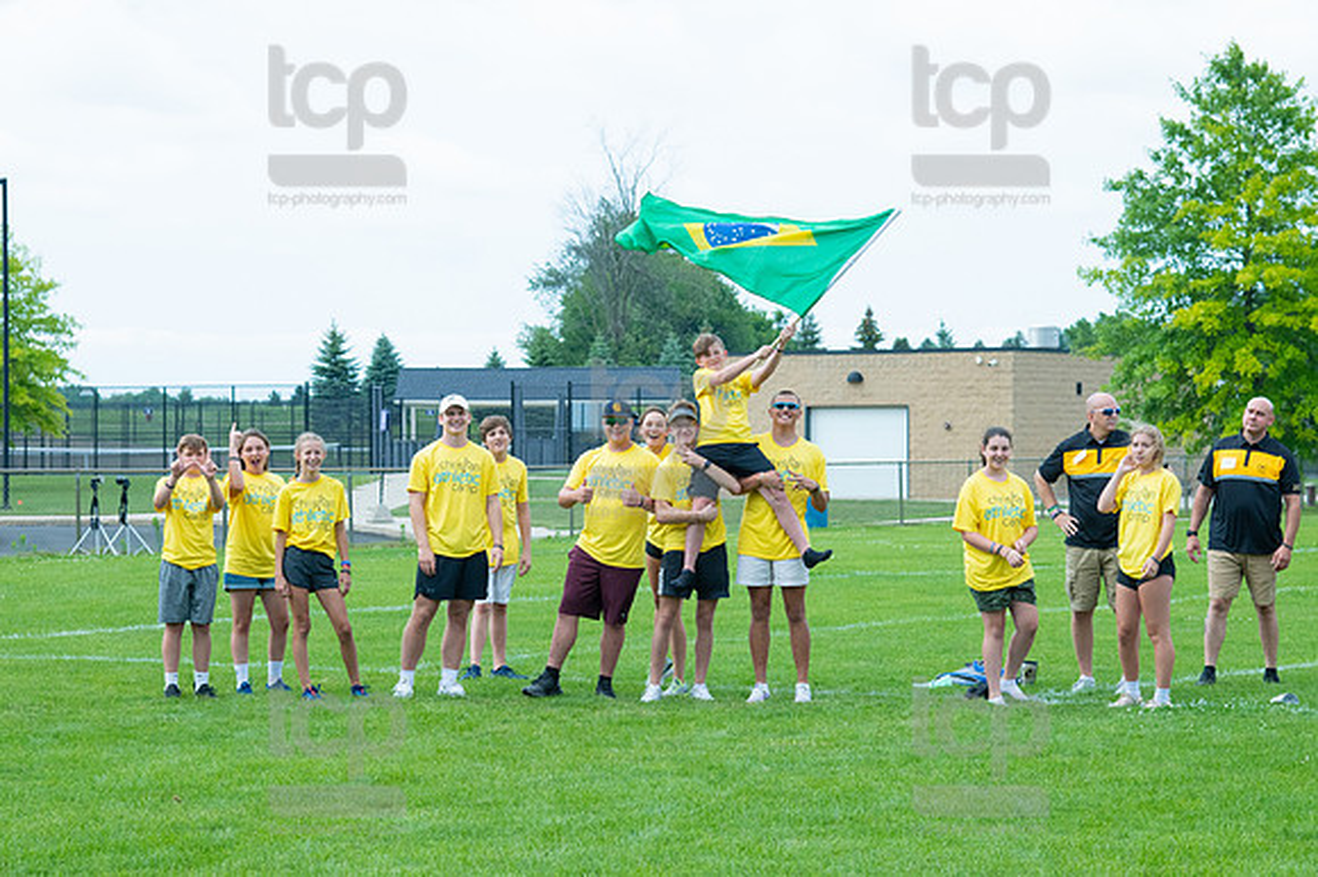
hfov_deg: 19.5
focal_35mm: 105
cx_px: 659
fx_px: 3842
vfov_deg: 13.0
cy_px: 438
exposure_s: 1/1250
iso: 320
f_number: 5.6
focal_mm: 70
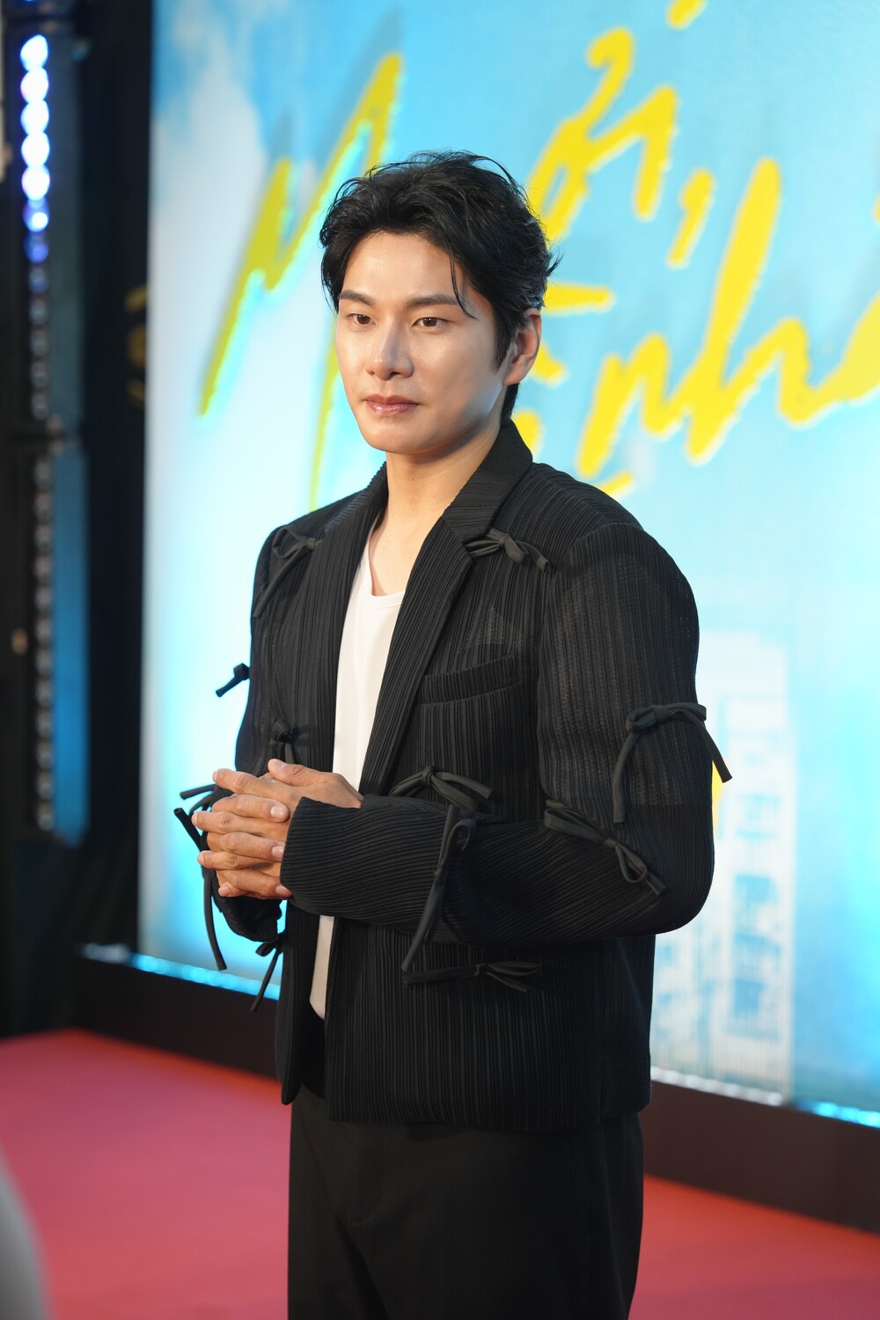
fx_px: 2566
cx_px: 440
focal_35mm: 70
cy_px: 660
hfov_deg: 19.5
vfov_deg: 28.8
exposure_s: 1/125
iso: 1000
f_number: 2.8
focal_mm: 70
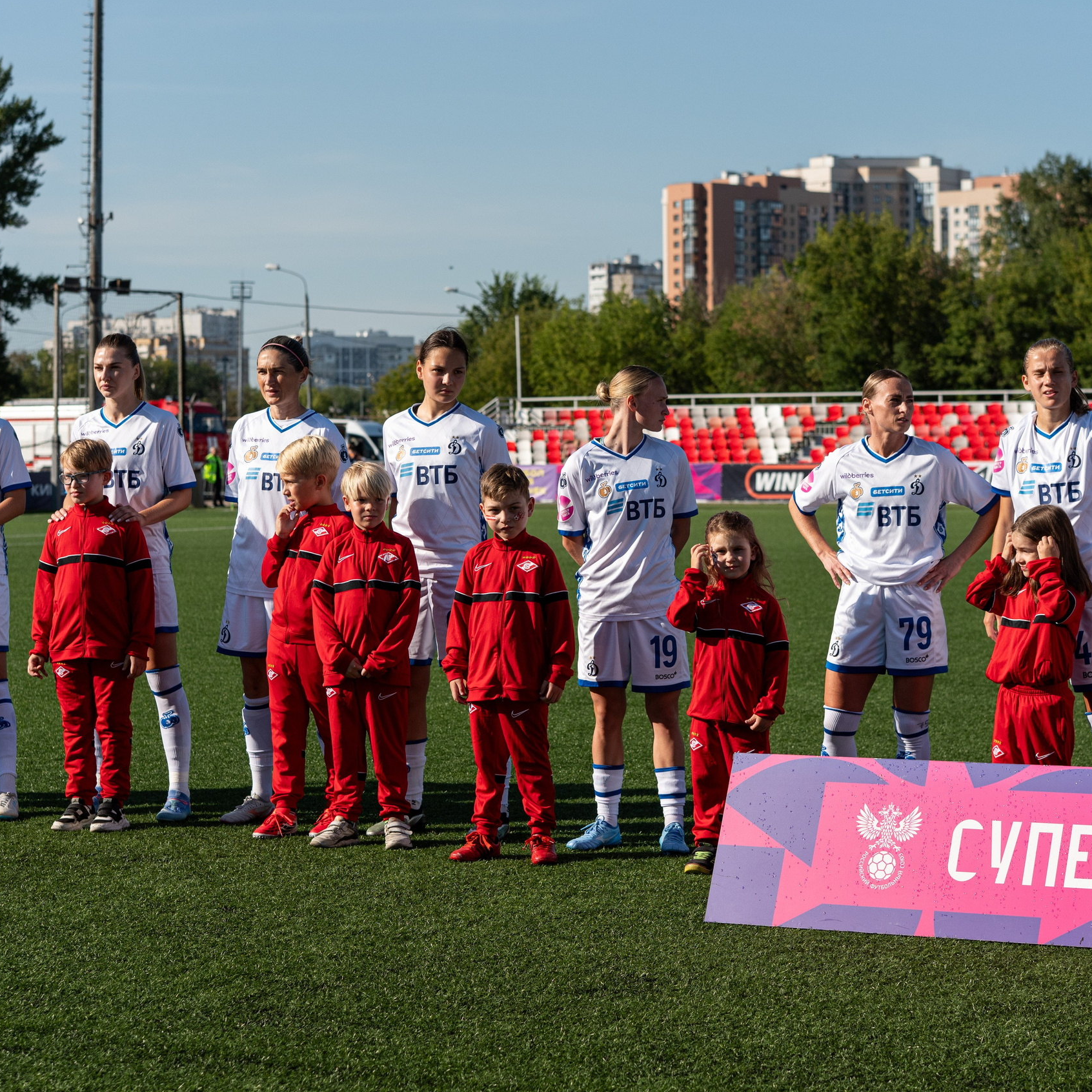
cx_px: 530
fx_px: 3212
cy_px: 548
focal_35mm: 90
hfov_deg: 19.3
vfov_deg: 19.3
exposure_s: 1/2500
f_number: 5
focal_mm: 70
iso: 320
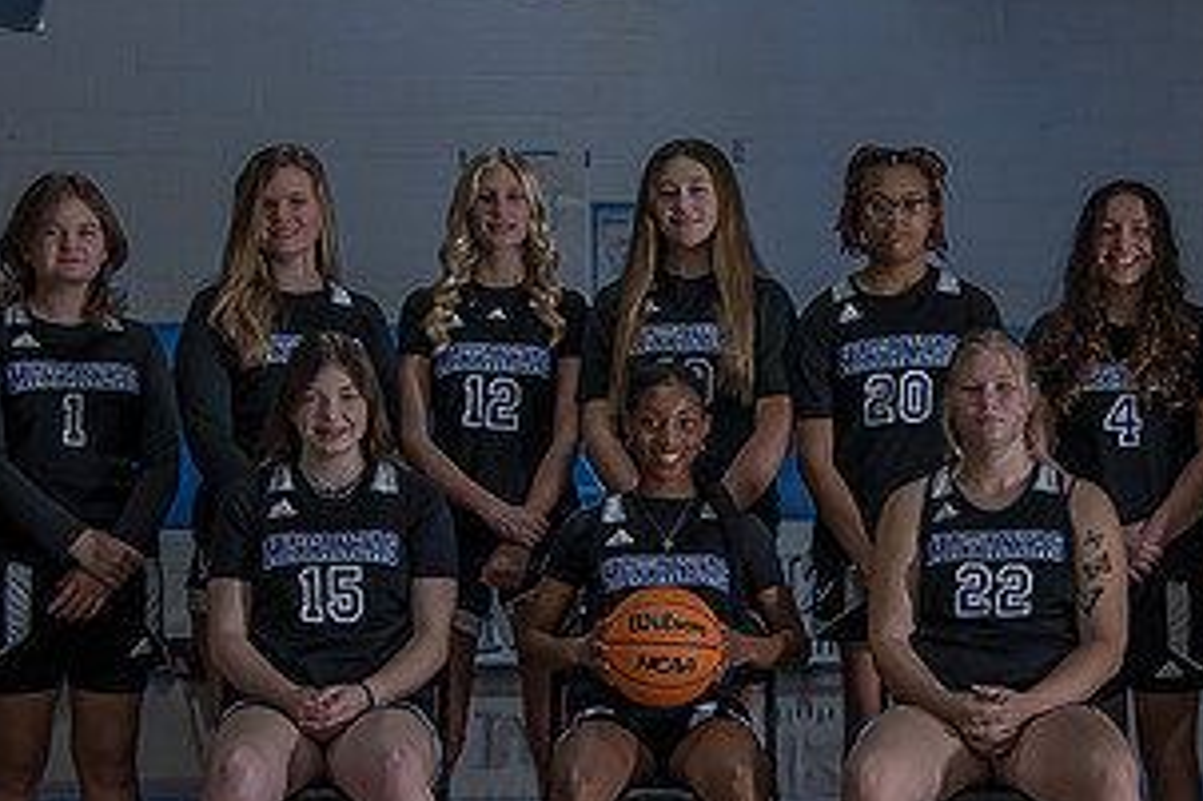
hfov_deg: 16.6
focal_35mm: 123
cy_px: 389
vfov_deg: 11.1
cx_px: 818
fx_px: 4108
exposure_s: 1/200
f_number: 4
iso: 640
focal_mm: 52
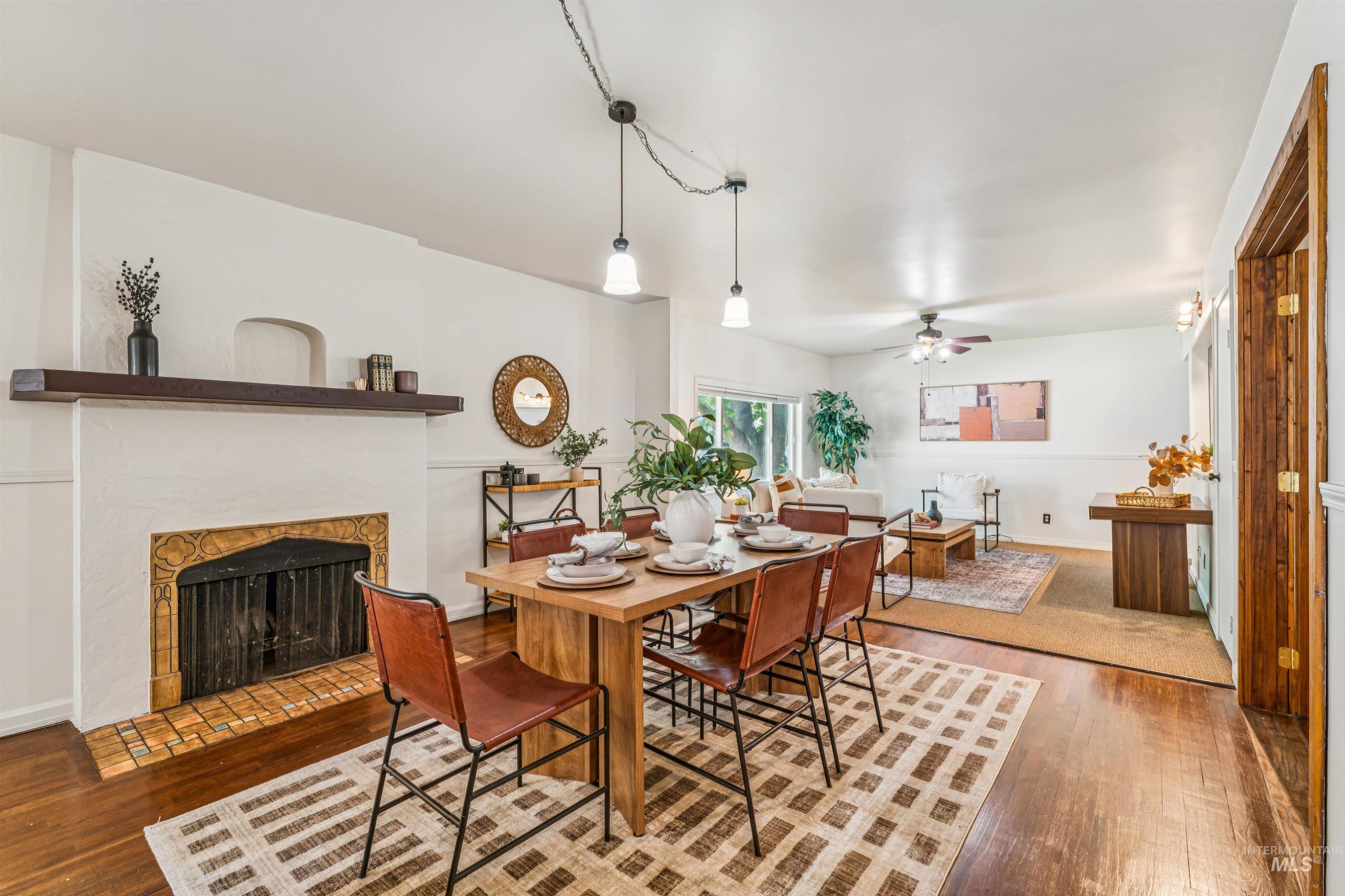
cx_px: 672
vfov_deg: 74.4
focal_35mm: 16
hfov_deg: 97.5
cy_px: 448
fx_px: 590
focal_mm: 15.8
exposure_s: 1/1.25
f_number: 13
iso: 400
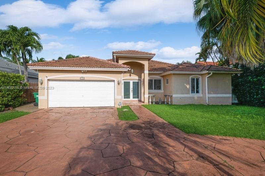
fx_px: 132
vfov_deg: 67.4
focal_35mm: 18
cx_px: 132
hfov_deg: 90.0
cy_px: 88
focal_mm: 18
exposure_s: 1/500
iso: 200
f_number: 10
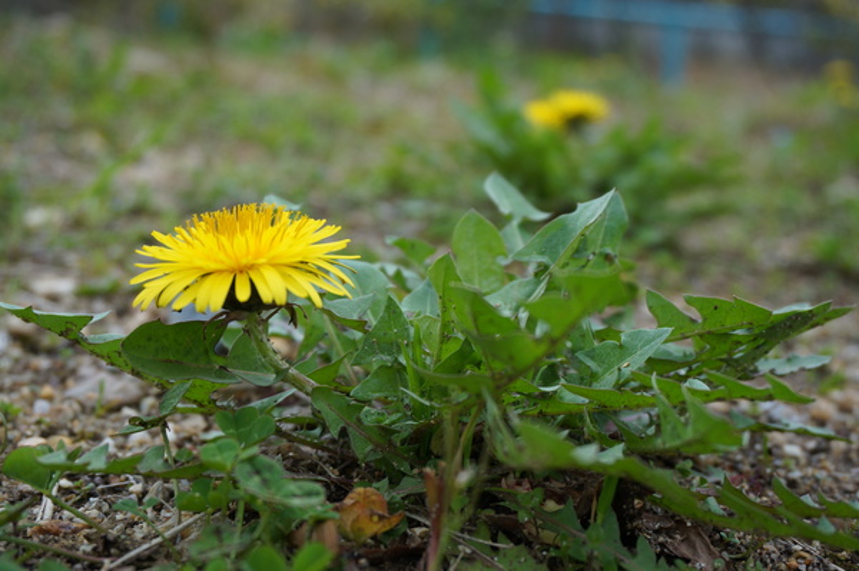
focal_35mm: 45
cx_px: 430
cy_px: 286
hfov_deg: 43.6
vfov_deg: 29.8
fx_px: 1073
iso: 100
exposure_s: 1/80
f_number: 5.6
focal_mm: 30
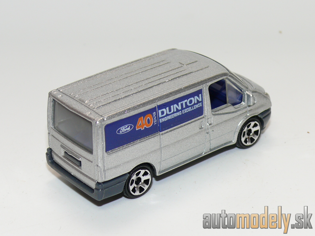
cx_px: 158
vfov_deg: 15.2
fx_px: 883
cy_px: 118
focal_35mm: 97
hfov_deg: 20.2
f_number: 4
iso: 100
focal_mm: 13.1
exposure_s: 1/30
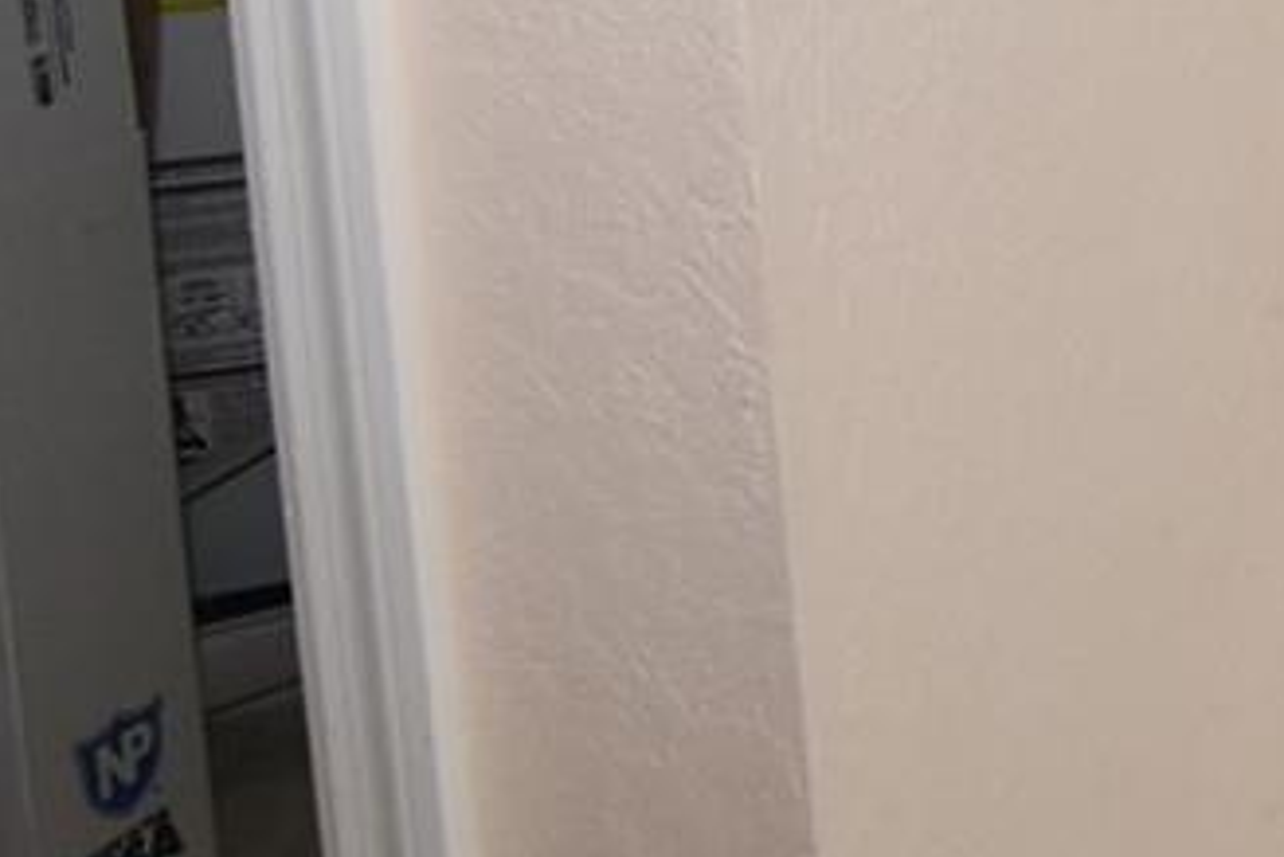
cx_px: 2811
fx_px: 2870
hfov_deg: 16.4
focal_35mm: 80
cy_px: -434
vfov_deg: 15.6
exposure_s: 1/125
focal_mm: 11
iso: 640
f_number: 5.6
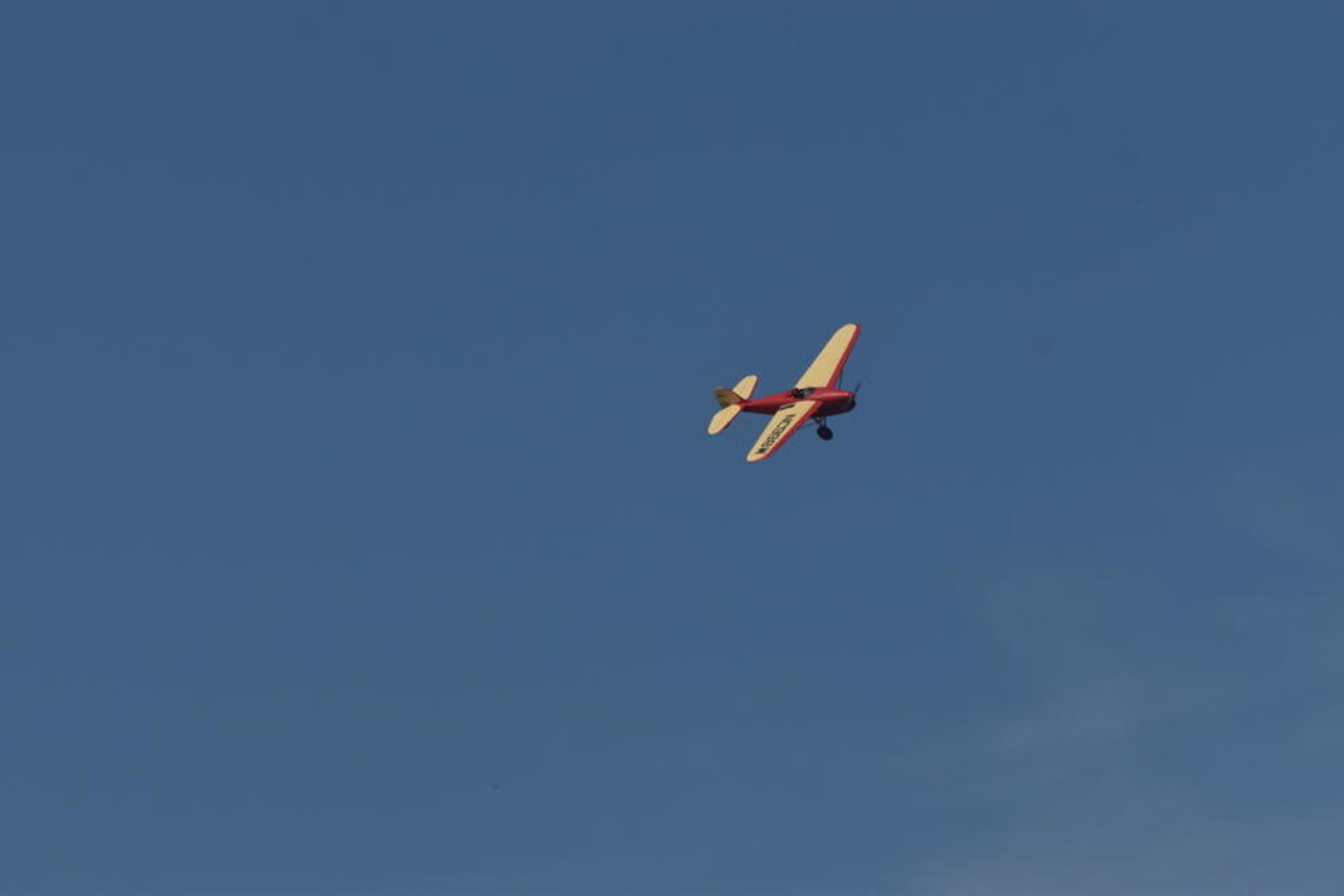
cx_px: 672
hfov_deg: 4.6
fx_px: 16799
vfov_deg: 3.1
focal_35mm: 450
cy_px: 448
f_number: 5.6
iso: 200
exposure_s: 1/2000
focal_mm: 300
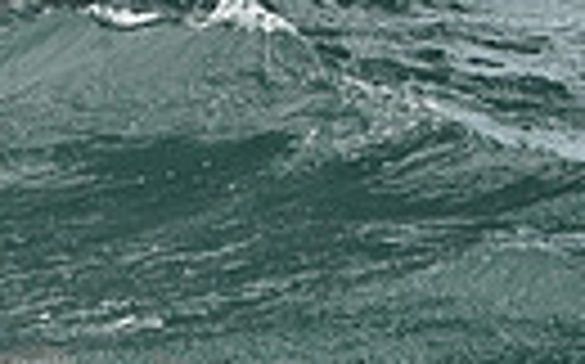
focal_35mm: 372
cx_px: -558
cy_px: -191
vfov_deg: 3.5
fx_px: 5926
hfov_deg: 5.5
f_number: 9
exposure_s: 1/1250
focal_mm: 82
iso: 320
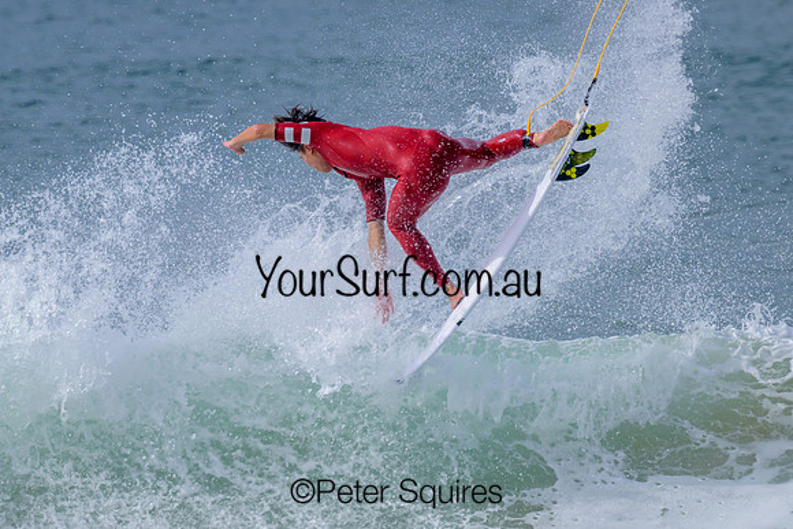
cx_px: 313
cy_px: 363
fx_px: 24185
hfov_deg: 1.9
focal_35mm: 1098
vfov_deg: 1.3
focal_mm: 800
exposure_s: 1/2000
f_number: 11
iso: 640
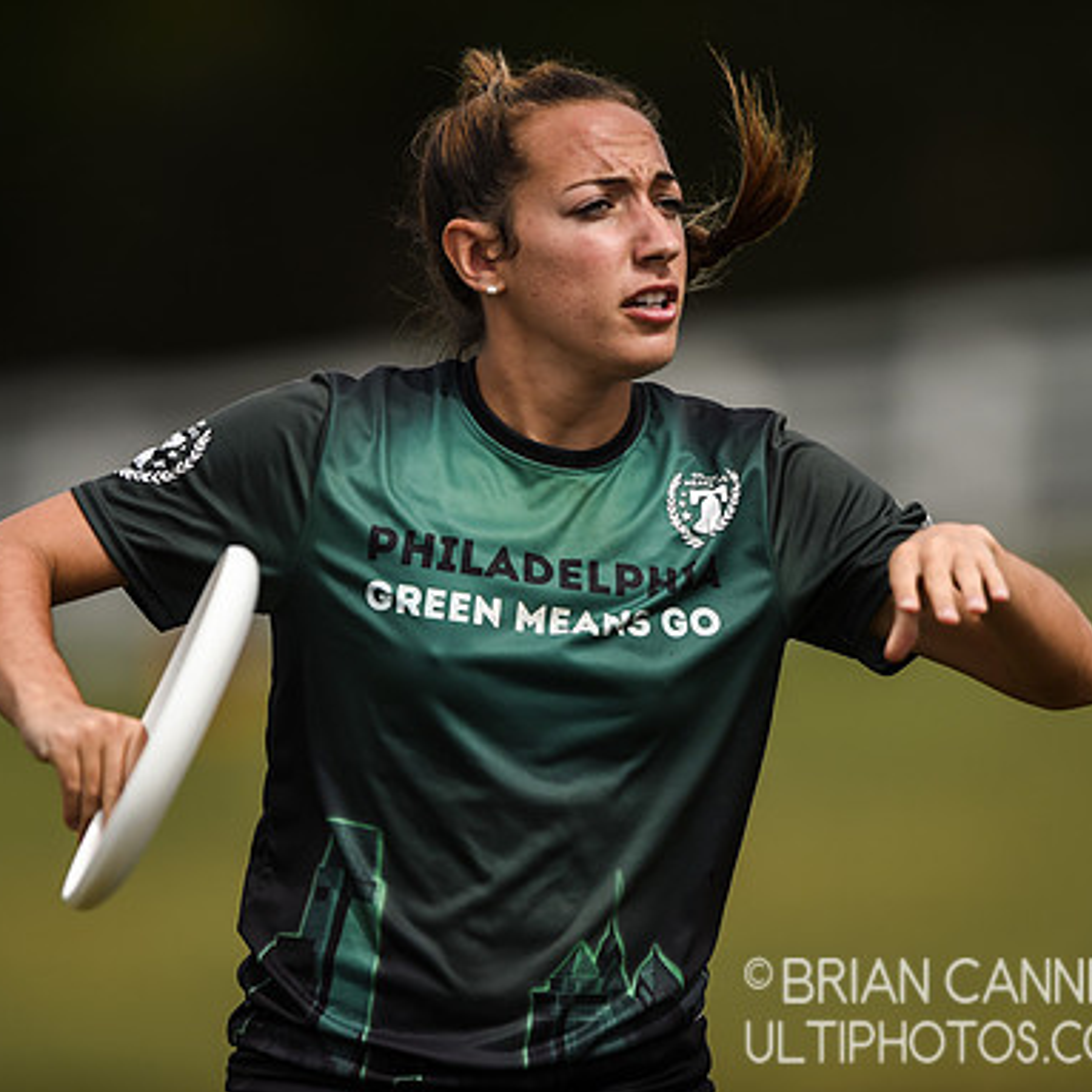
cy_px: 547
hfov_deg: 3.4
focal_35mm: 514
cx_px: 556
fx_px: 18345
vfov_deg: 3.4
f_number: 2.8
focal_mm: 400
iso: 160
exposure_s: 1/3200
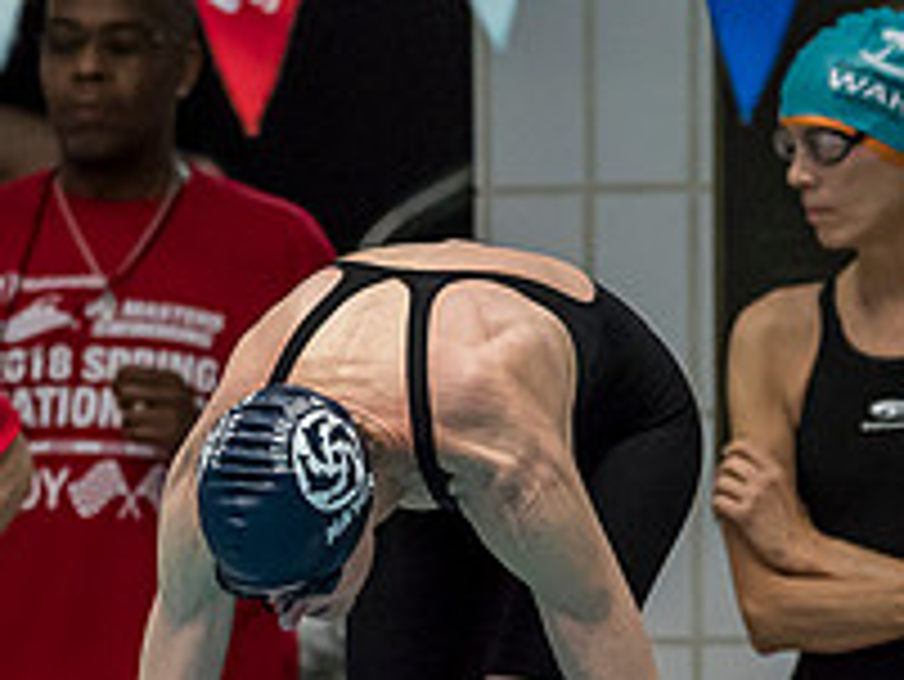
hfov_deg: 1.7
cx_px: 364
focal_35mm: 1159
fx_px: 30285
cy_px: 709
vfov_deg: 1.3
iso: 3200
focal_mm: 200
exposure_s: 1/1000
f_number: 2.8
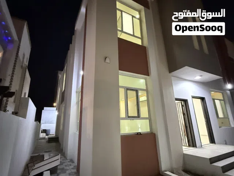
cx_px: 117
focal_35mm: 14
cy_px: 88
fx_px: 95
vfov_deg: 85.7
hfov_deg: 102.1
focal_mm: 2.22
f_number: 2.2
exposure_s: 1/50
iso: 1250
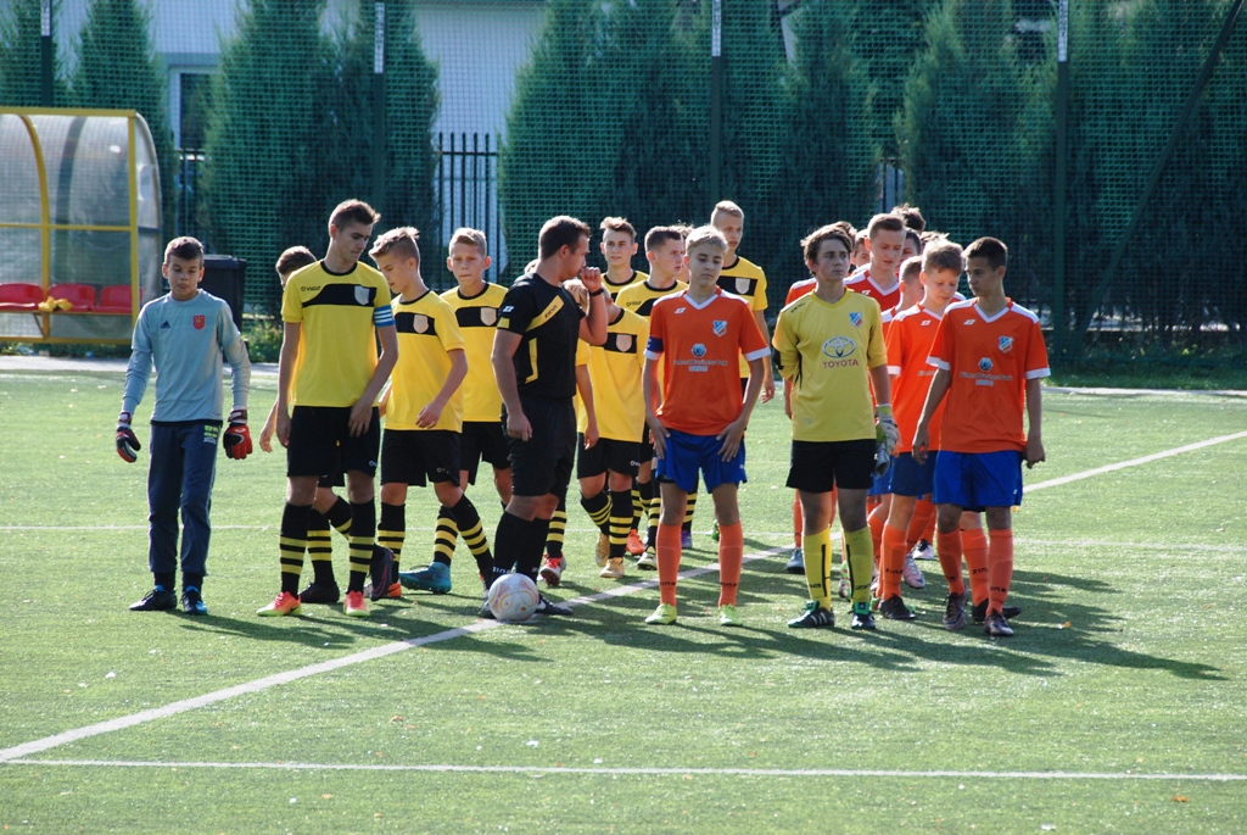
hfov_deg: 8.1
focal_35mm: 255
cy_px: 418
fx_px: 8842
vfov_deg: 5.4
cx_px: 624
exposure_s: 1/320
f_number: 5.6
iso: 400
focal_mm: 170
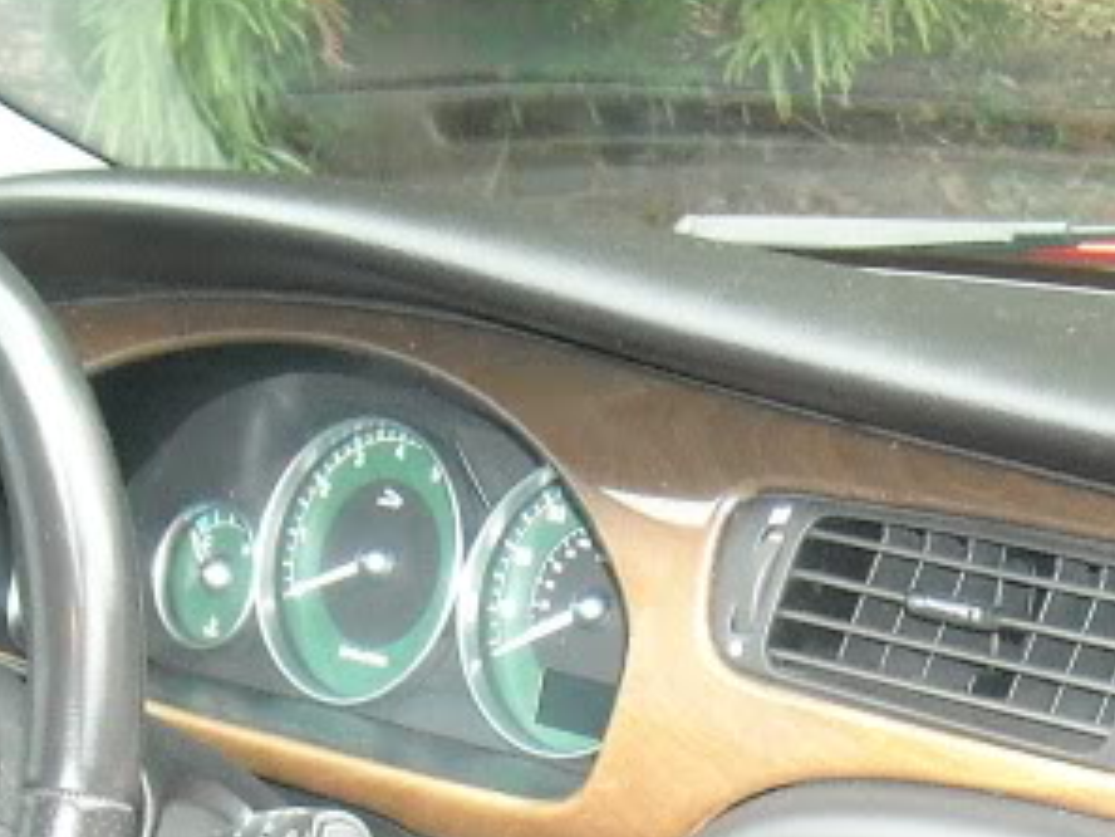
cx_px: 704
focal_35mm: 121
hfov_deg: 16.3
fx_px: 3897
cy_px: 1331
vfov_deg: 11.6
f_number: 2.8
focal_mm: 5.7
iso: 475
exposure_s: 1/60
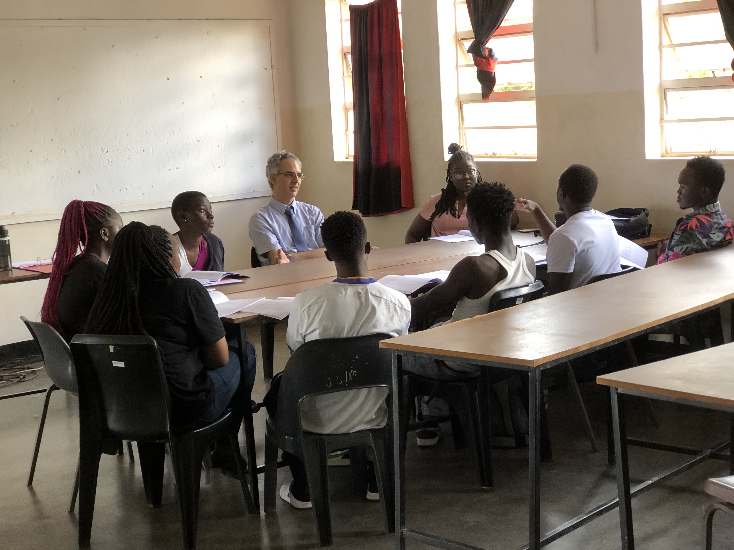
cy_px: 275
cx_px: 367
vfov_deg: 25.7
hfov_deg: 33.8
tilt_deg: -8.1
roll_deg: +3.6
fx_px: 1209
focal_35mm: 57
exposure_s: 1/30
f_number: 2.8
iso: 100
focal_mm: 6.6
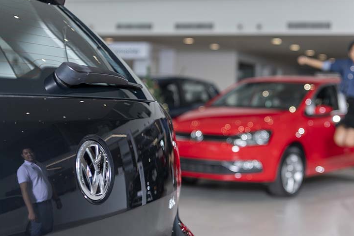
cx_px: 219
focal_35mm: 64
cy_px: 120
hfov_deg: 31.3
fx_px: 629
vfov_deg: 21.2
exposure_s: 1/250
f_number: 2.8
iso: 100
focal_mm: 48
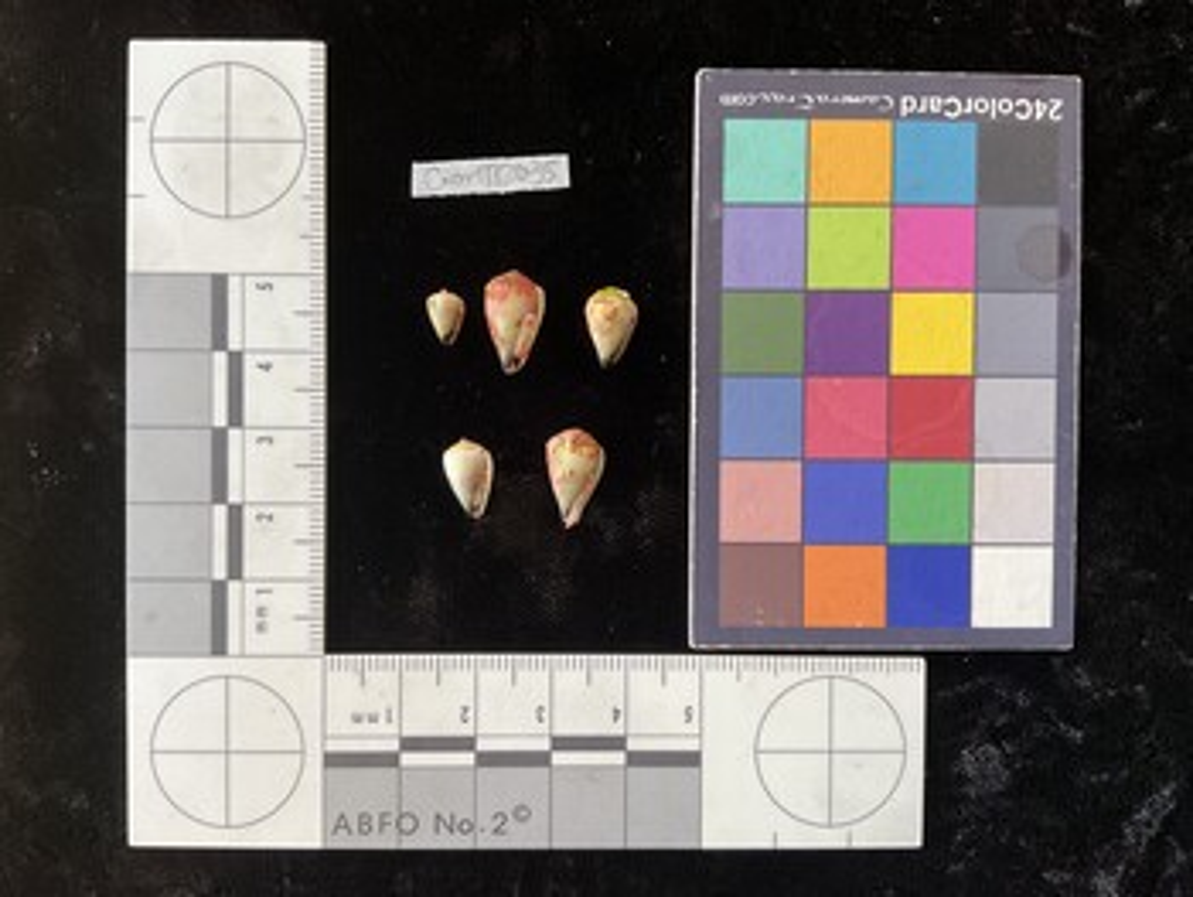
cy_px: 448
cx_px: 596
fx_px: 1000
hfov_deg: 61.6
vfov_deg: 48.3
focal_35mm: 29
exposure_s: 1/60
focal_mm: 3
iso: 80
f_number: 1.8
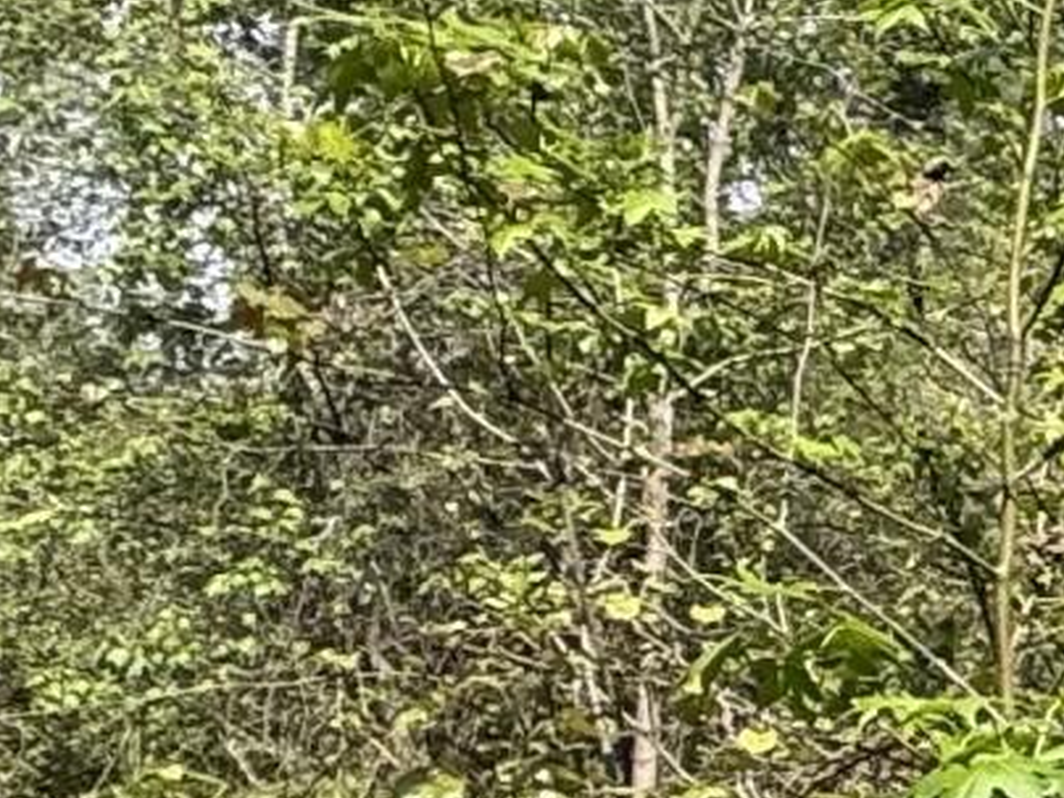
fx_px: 3197
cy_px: 574
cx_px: 2913
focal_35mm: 104
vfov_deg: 14.2
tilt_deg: +3.8
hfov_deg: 12.3
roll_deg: +0.2
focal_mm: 2.22
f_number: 2.2
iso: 64
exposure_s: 1/779
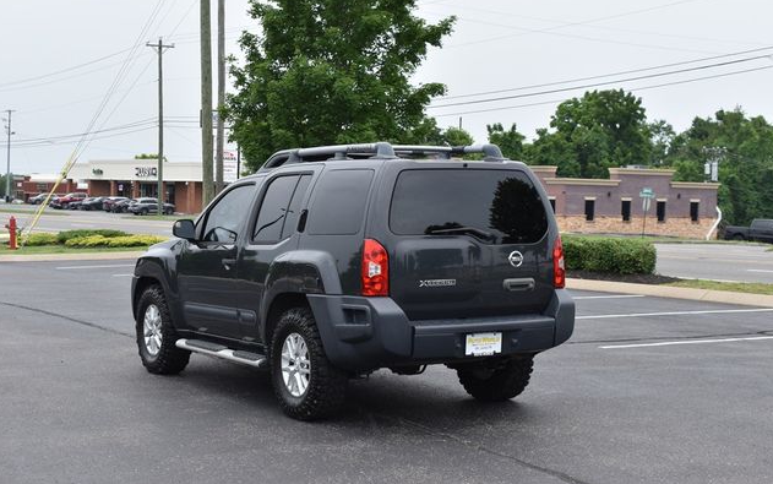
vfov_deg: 21.0
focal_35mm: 62
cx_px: 385
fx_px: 1307
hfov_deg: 33.0
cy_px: 227
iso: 180
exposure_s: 1/250
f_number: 8
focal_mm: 40
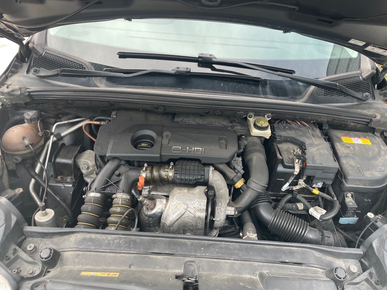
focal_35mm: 26
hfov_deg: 67.3
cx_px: 194
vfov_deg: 53.1
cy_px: 145
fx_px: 291
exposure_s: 1/121
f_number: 1.6
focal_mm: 4.2
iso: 32
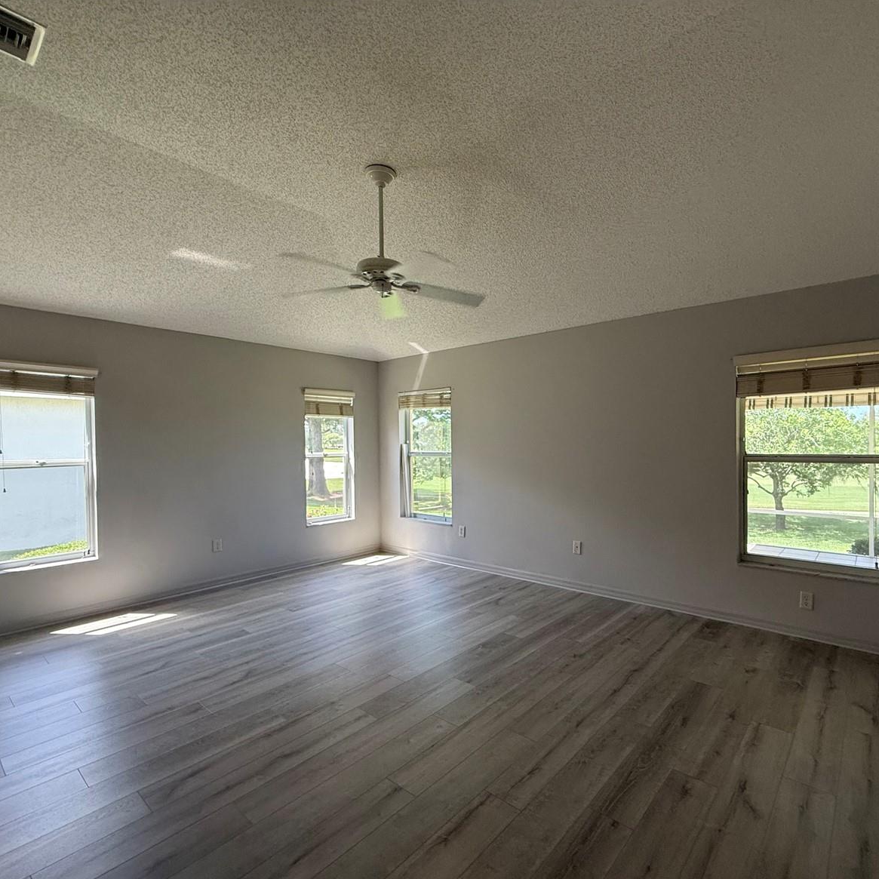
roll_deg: +0.2
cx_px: 506
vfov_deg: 84.0
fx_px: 488
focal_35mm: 17
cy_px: 450
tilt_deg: -0.4
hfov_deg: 83.4
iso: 320
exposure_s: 1/120
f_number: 2.2
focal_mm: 2.22
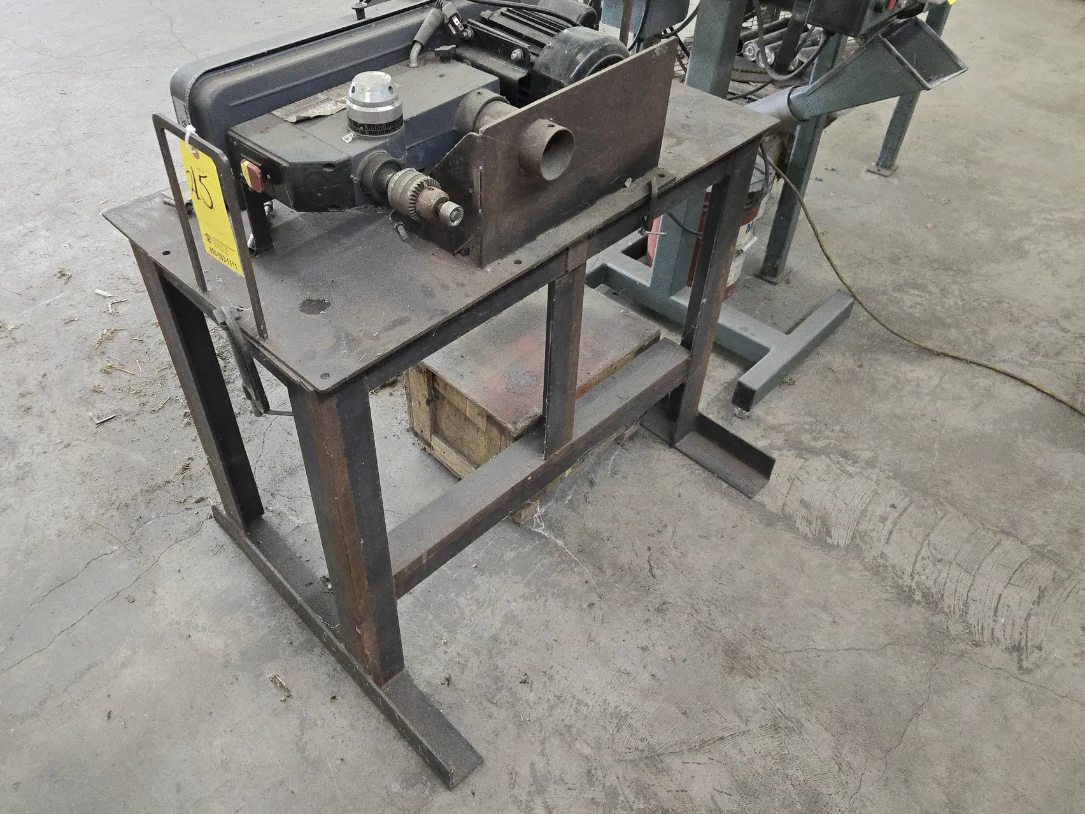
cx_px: 483
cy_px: 374
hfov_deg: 65.1
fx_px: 846
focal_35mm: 27
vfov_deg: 51.3
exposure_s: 1/120
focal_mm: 5.4
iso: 400
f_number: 1.8
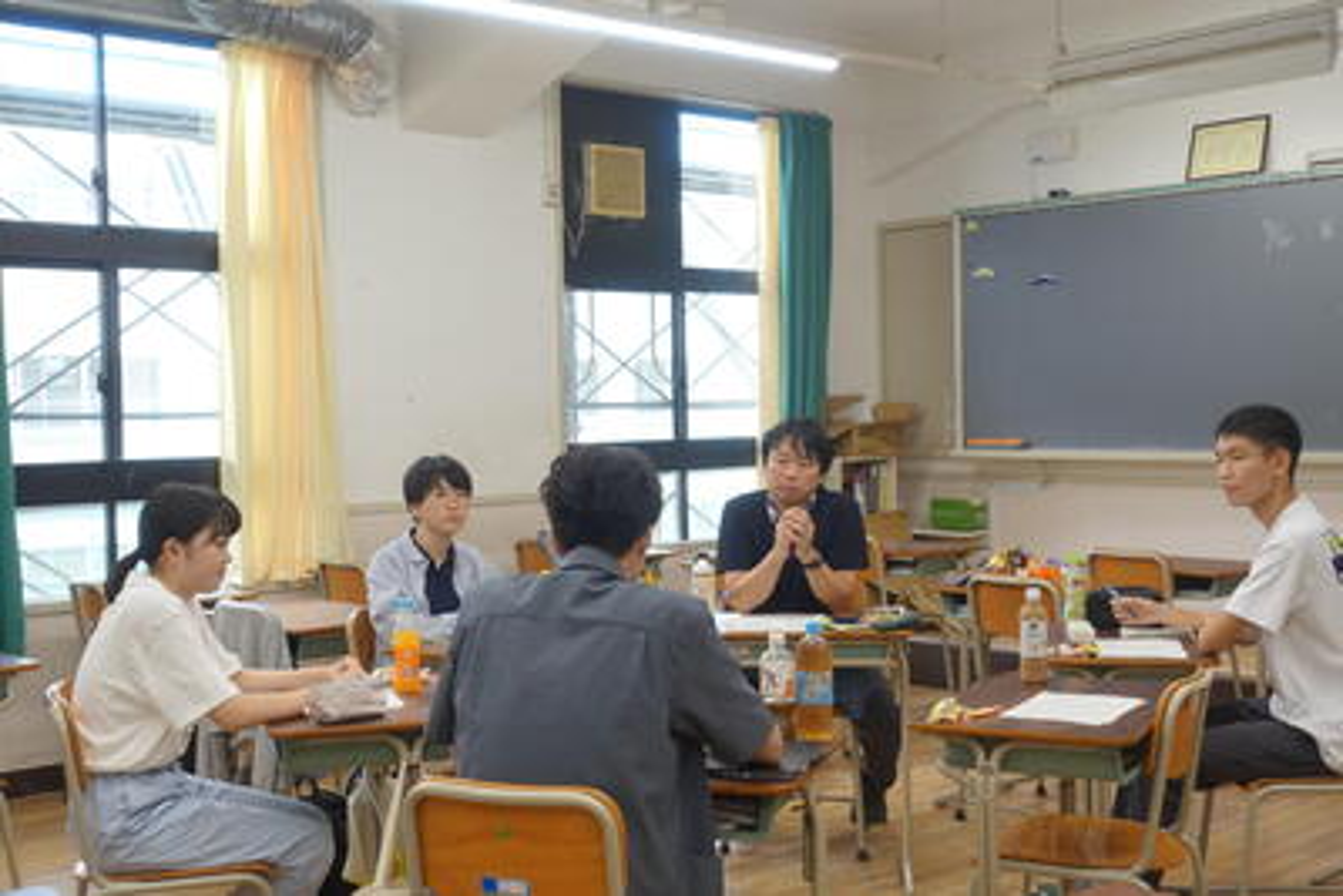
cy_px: 448
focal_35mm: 43
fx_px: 1605
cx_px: 672
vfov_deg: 31.2
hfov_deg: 45.4
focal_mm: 15.9
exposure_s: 1/50
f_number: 2.8
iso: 125
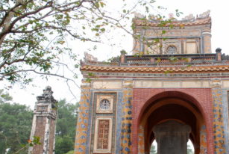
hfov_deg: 43.6
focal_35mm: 44
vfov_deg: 29.9
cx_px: 158
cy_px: 124
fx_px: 280
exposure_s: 1/20
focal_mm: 18
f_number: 8
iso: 100
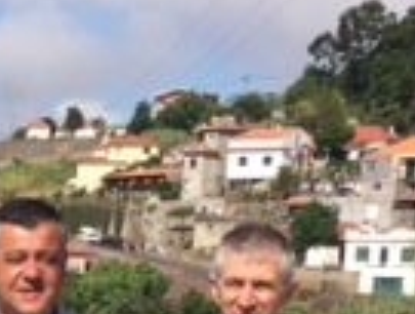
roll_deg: -1.5
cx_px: -135
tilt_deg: -12.3
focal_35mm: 137
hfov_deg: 13.8
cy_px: 566
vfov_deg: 10.3
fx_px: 1647
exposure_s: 1/2283
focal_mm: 4.15
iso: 32
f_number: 2.2
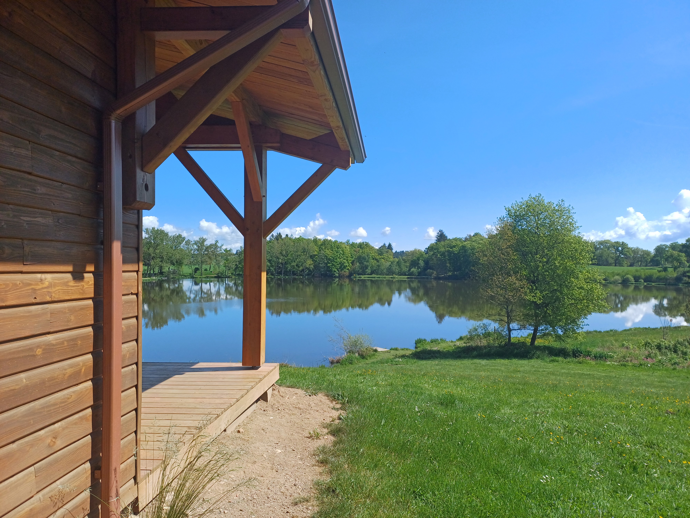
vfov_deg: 54.9
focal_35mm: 25
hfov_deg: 69.4
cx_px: 345
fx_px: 498
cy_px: 259
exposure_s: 1/962
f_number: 1.8
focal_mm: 4.65
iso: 50
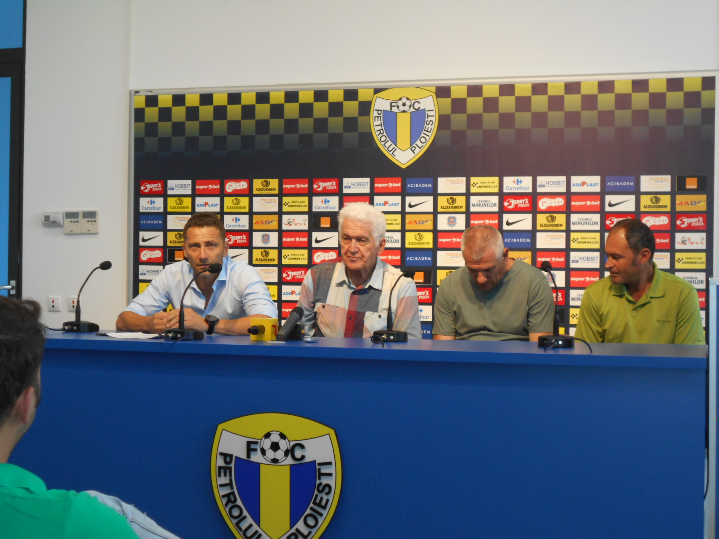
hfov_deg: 33.2
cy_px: 270
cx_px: 360
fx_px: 1205
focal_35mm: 58
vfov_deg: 25.2
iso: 220
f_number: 4.9
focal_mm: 10
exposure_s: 1/60
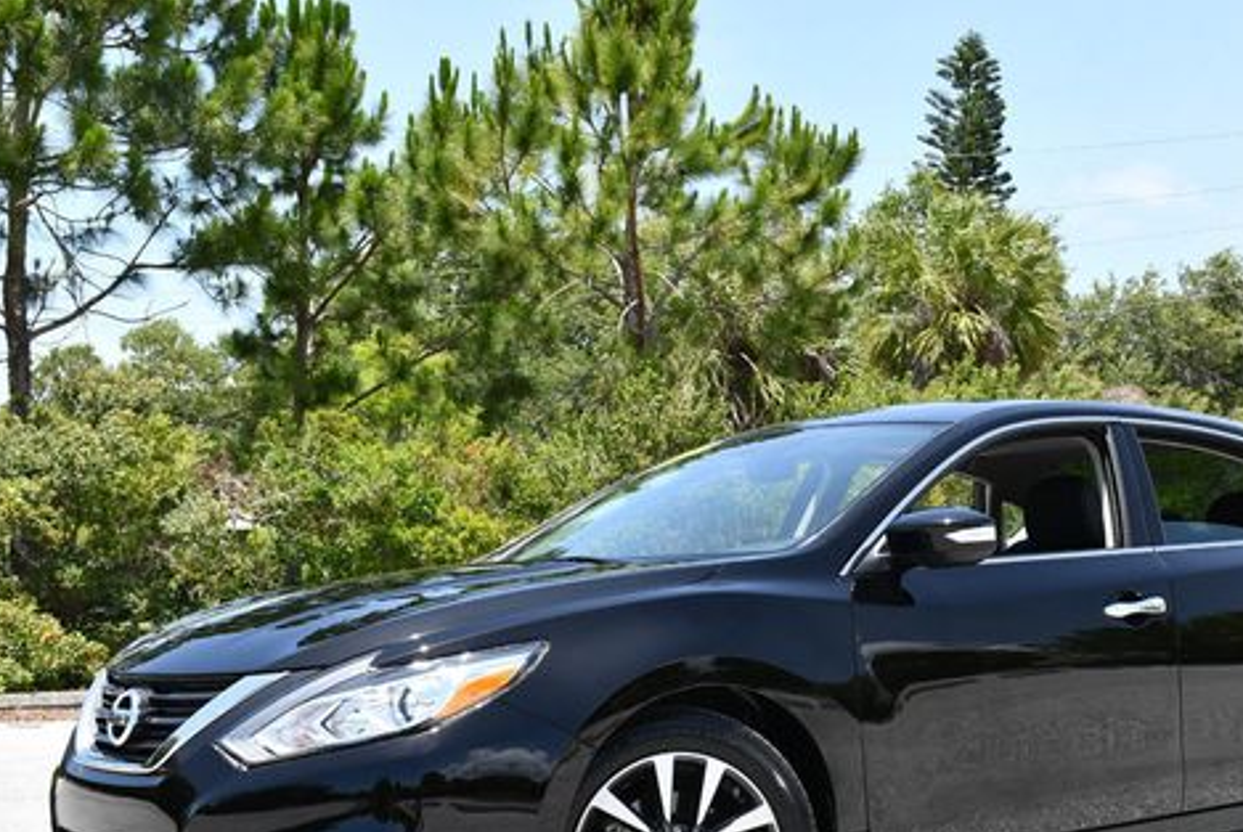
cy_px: 522
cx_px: 806
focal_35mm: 60
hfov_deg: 33.1
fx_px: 2074
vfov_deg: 22.6
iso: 160
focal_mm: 22
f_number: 8
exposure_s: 1/250
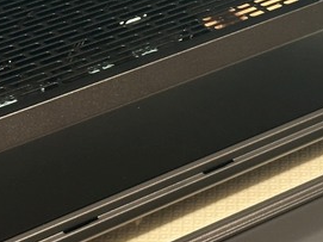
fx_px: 1287
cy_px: 95
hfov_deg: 14.2
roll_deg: +0.0
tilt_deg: -34.1
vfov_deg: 10.7
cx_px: 261
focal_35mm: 138
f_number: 1.78
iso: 320
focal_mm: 6.86
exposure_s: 1/40
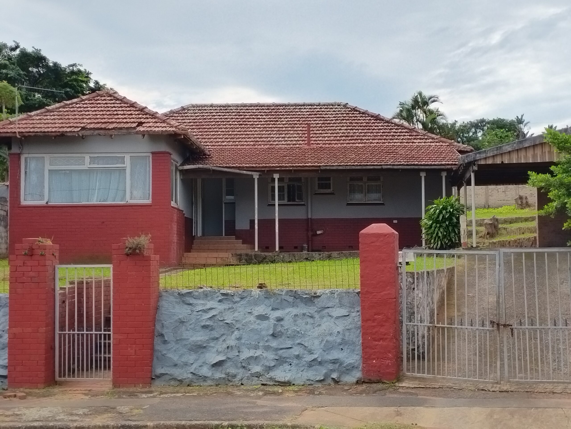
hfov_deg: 36.8
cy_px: 214
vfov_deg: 28.0
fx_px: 858
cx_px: 286
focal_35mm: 52
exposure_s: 1/697
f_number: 1.8
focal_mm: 4.25
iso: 100
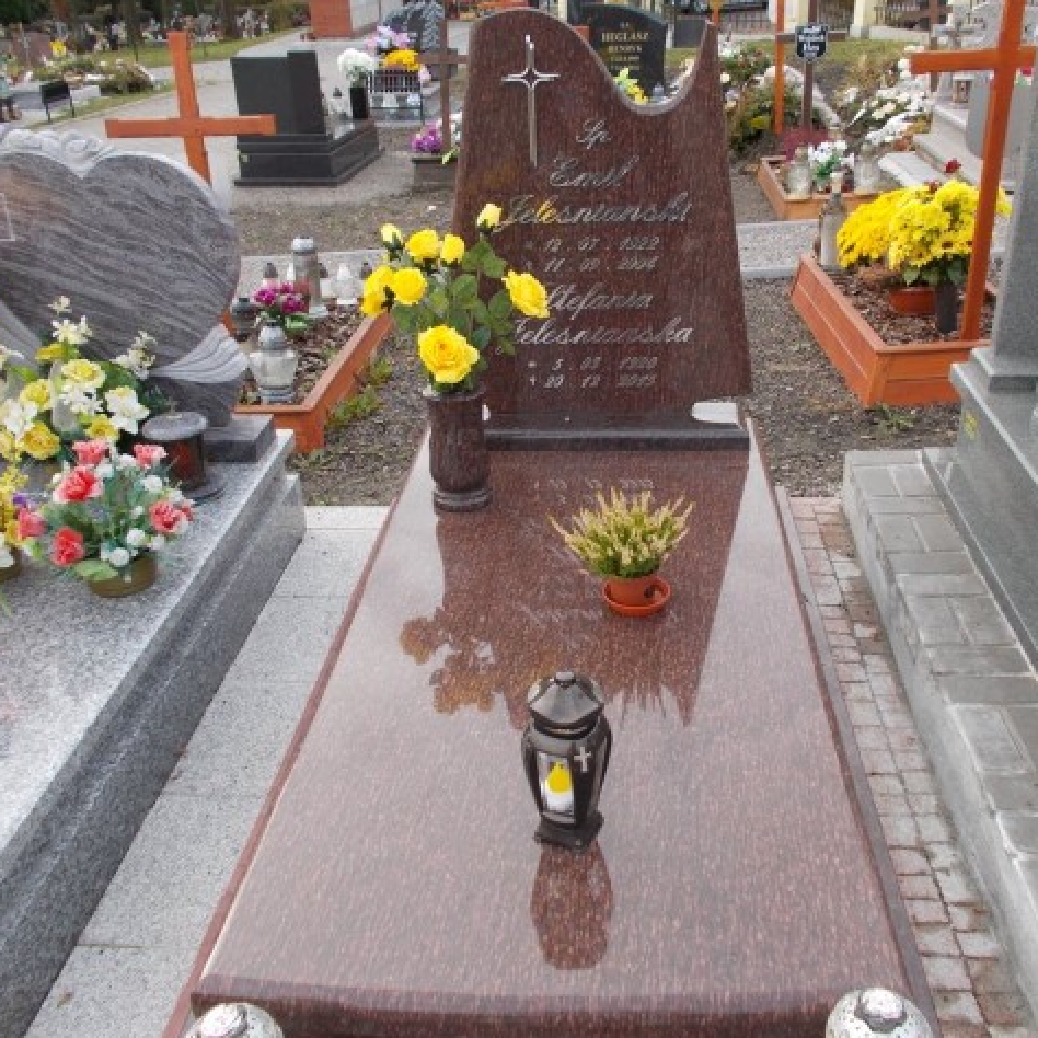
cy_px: 523
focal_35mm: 31
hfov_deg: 52.4
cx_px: 574
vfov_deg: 52.5
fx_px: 1052
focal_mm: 4.6
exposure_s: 1/100
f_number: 3.2
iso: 80
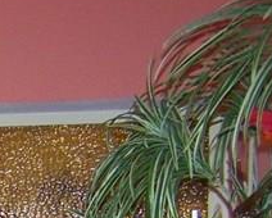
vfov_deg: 8.2
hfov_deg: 9.7
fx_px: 1442
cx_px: -353
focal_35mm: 179
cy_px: 455
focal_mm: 6.3
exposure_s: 1/60
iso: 160
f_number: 2.8
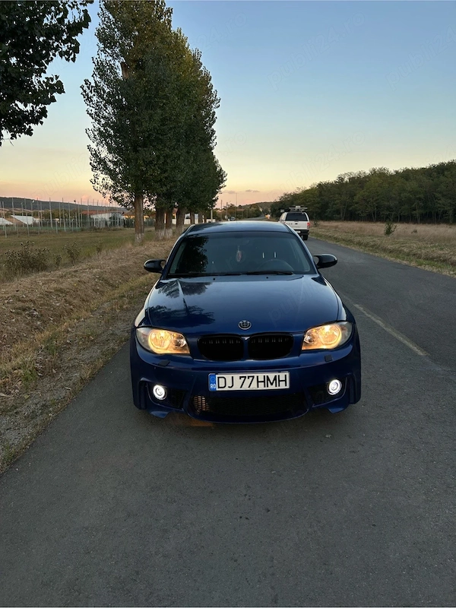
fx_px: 457
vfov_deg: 67.3
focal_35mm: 26
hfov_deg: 53.1
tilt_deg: -10.1
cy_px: 304
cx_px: 228
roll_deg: +0.6
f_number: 1.5
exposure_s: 1/240
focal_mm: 5.7
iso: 50
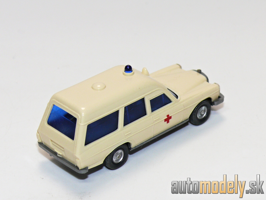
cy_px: 100
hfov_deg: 14.7
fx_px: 1030
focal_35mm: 134
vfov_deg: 11.1
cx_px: 133
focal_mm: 16
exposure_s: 1/30
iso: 100
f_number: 4
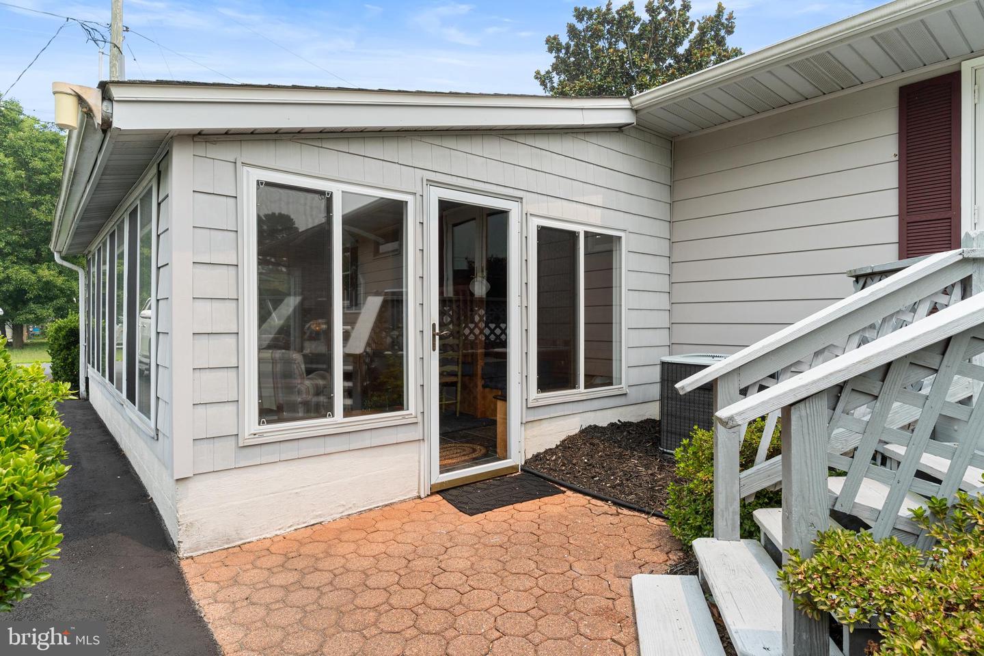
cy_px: 328
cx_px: 492
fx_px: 533
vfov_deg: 63.2
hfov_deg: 85.4
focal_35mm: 20
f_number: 7.1
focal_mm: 13
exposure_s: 1/500
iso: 200
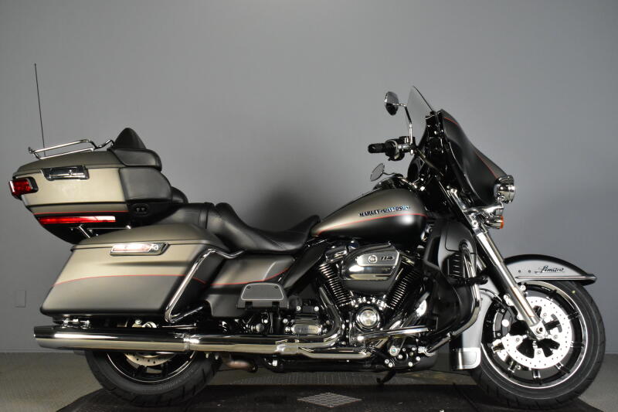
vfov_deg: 33.0
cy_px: 206
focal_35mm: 40
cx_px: 309
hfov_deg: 47.9
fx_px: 695
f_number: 7.1
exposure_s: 1/125
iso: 3200
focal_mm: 27
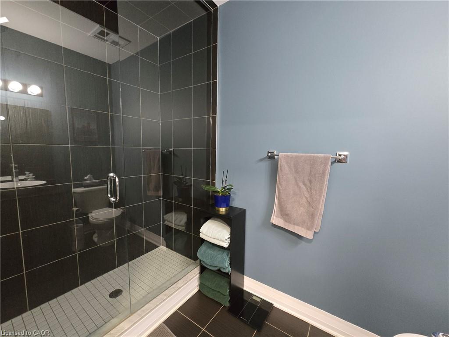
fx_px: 169
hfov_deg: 106.2
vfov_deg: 89.9
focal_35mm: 13
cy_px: 168
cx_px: 224
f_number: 2.2
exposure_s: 1/60
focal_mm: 2.2
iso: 1000
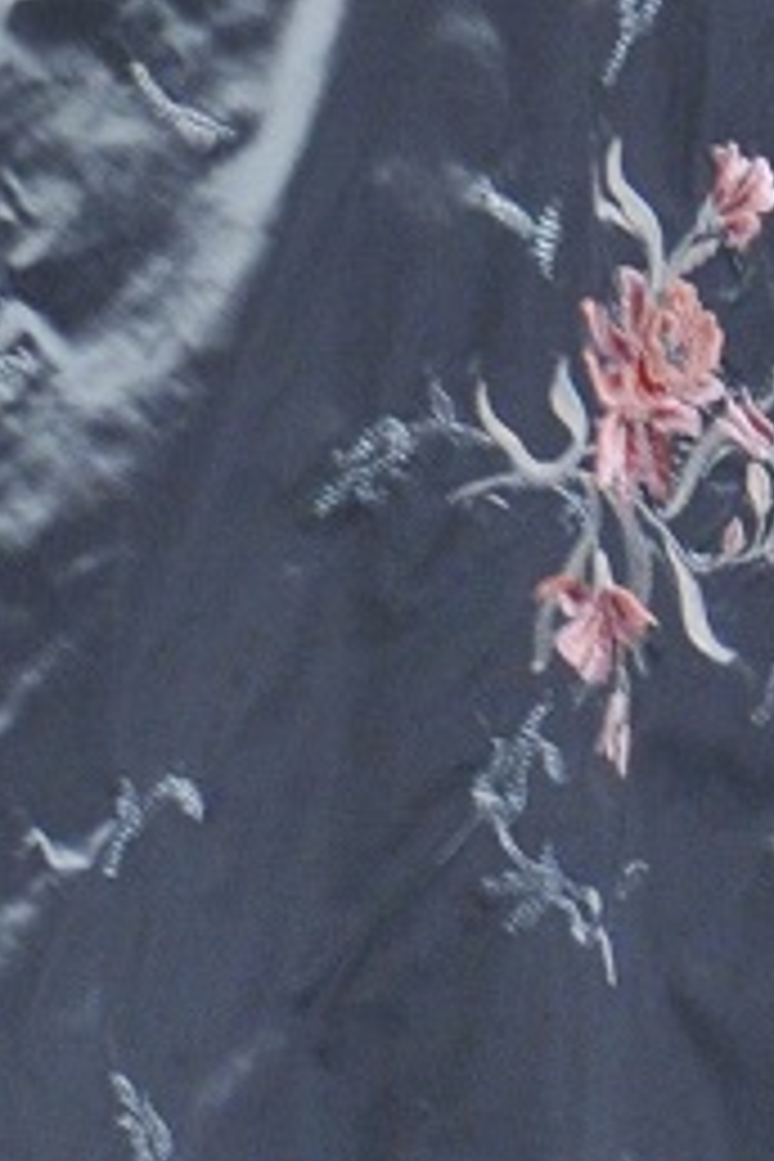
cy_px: -1179
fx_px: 33741
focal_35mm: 1046
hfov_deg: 1.3
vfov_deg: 2.0
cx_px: 364
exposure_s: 1/125
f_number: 3.2
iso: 640
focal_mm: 105
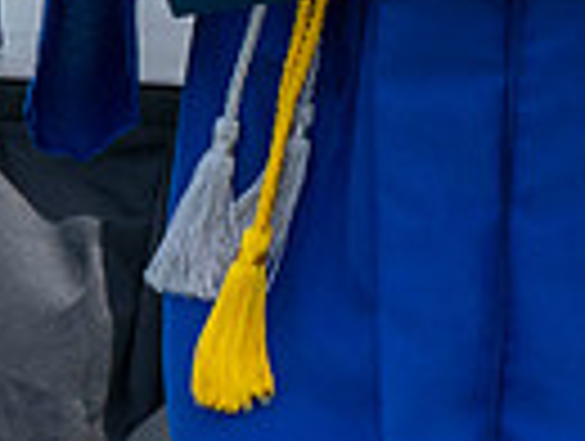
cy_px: -718
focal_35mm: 710
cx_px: -304
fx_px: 12021
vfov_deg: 2.1
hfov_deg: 2.8
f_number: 13
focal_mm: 70
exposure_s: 1/250
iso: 200
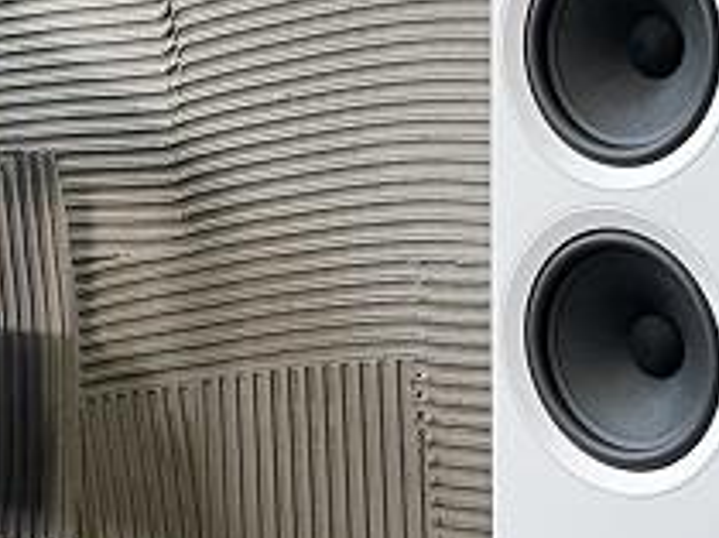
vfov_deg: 15.2
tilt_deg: -3.5
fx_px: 2012
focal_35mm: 97
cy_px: 221
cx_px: -169
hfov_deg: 19.0
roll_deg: +1.2
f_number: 1.6
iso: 125
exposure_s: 1/86
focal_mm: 4.2
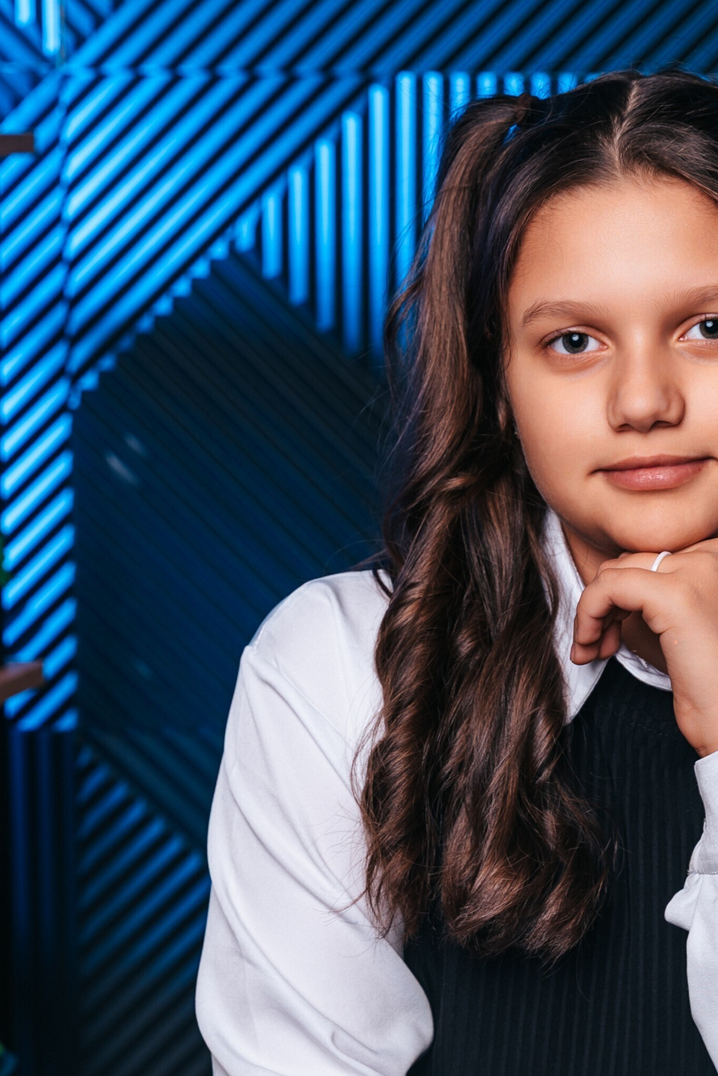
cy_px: 826
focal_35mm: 99
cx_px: 540
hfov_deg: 13.8
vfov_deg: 20.4
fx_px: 2961
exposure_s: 1/125
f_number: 5
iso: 100
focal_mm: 56
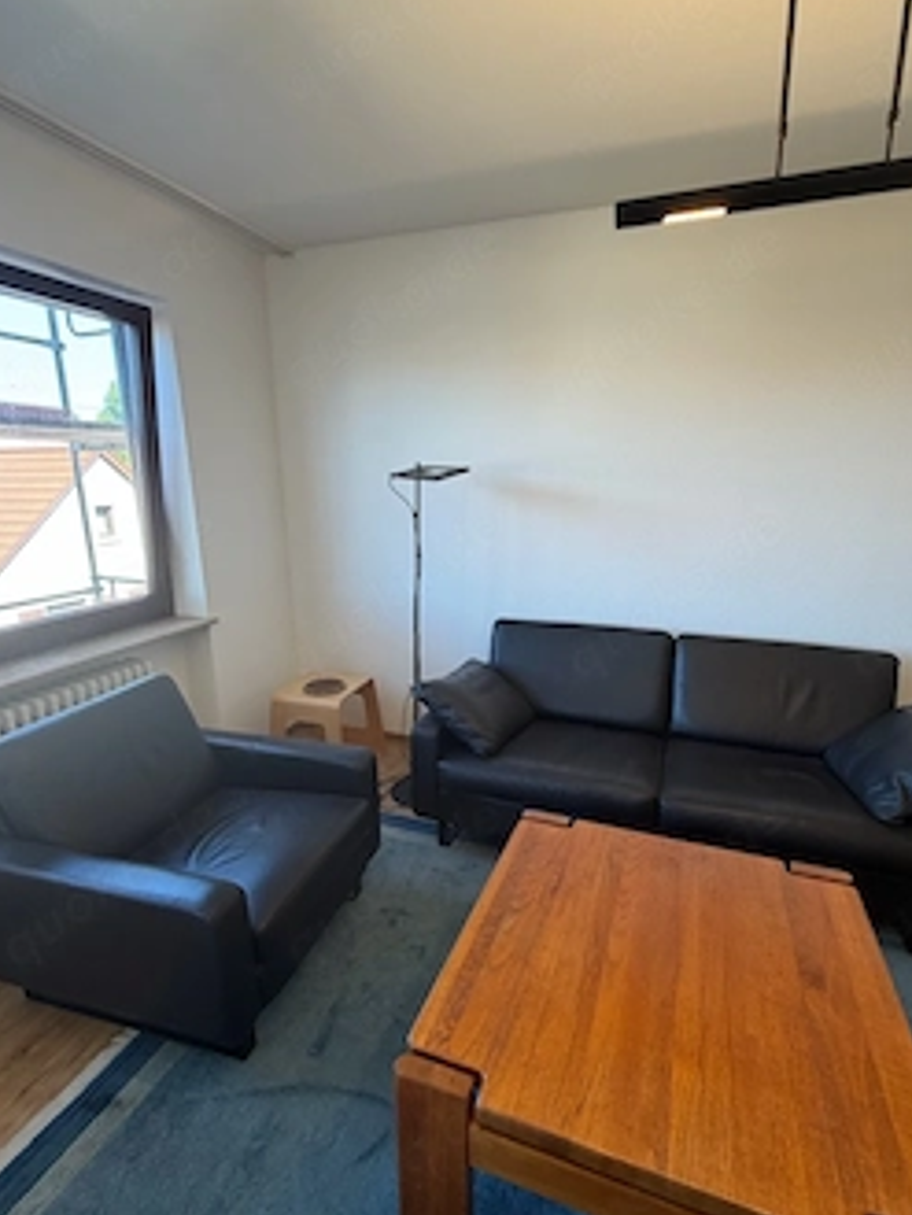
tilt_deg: -14.7
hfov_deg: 74.7
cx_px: 473
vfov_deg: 90.9
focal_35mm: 17
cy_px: 635
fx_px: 597
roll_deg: +0.6
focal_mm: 2.22
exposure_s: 1/100
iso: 125
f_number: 2.2
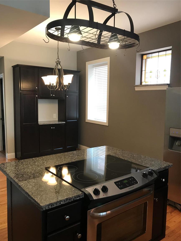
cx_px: 87
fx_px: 202
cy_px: 125
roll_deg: -0.8
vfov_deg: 61.7
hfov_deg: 48.2
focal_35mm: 29
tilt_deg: -5.6
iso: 40
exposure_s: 1/24
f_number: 1.8
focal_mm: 3.99
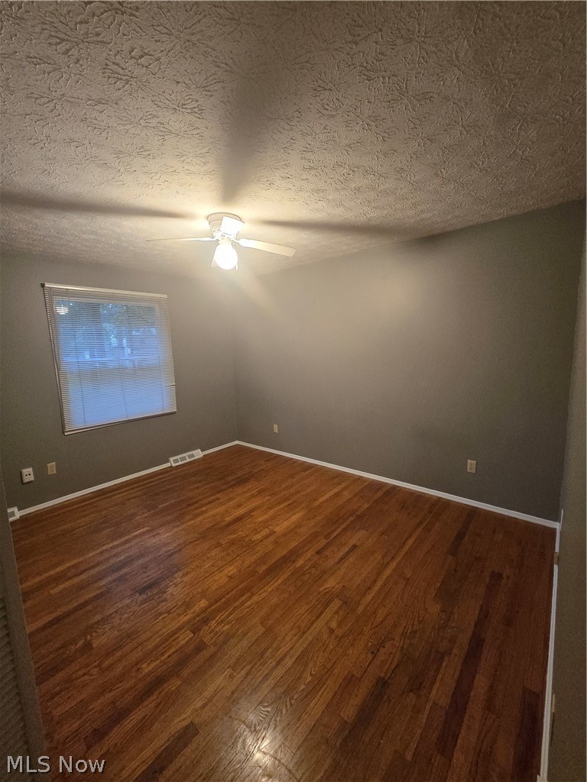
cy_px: 391
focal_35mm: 13
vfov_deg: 106.2
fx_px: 294
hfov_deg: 89.9
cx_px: 294
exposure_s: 1/60
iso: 1000
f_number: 2.2
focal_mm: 2.2
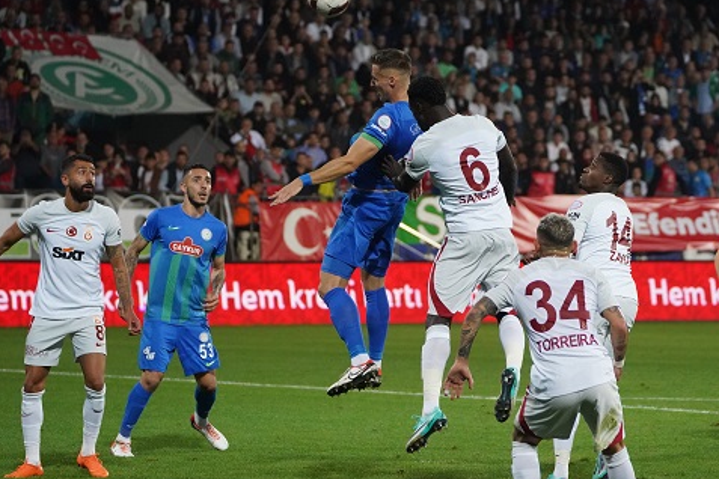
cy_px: 273
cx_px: 390
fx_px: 4593
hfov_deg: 9.0
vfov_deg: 6.0
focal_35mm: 230
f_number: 5.6
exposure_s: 1/2000
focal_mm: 183
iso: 10000
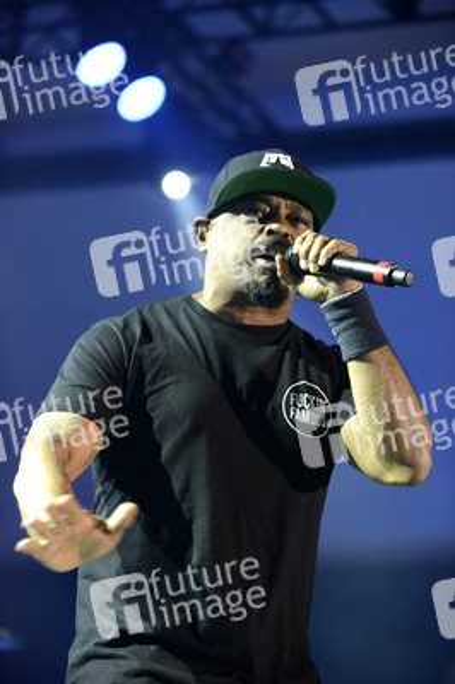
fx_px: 1937
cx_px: 228
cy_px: 342
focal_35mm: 102
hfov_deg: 13.4
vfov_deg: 20.0
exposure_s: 1/400
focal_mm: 102
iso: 3200
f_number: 3.5
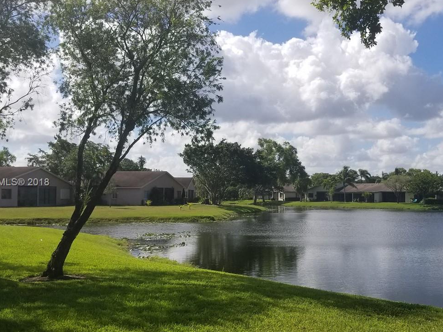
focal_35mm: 43
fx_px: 550
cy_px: 183
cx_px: 269
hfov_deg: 43.6
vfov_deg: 33.6
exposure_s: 1/3784
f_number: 1.7
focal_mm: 4.25
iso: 50
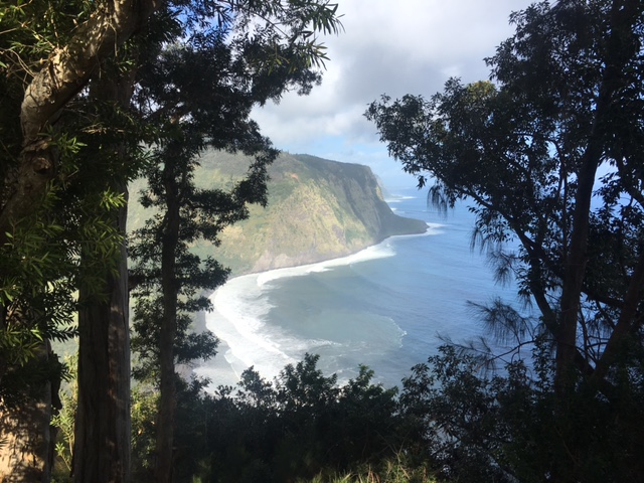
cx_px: 322
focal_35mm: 29
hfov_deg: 61.7
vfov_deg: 48.2
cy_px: 242
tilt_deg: -5.9
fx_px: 540
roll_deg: +0.9
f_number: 2.2
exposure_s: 1/1399
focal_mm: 4.15
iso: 25
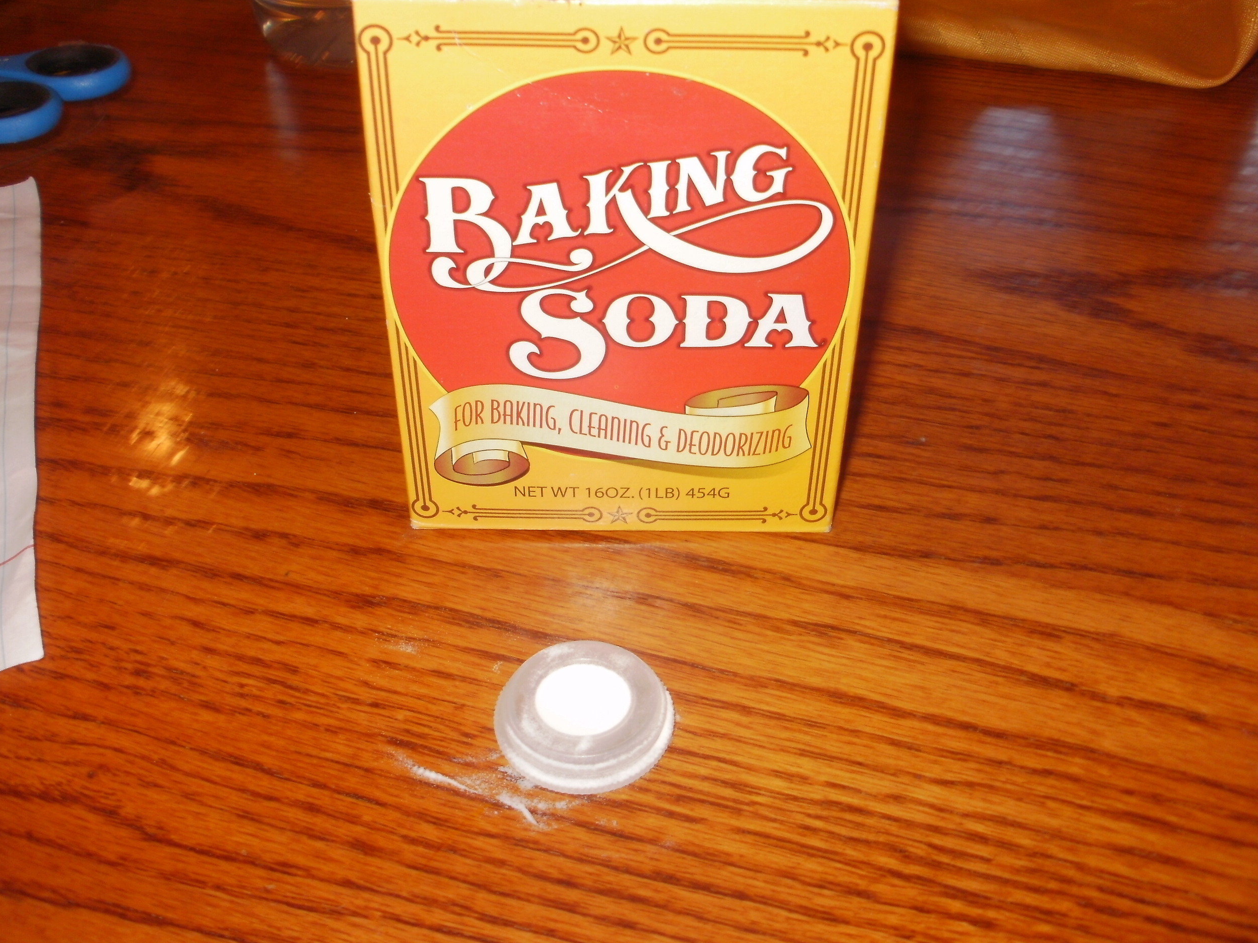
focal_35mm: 37
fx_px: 1345
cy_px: 476
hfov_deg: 50.1
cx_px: 613
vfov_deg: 38.7
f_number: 3.5
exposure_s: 1/30
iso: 125
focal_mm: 6.3
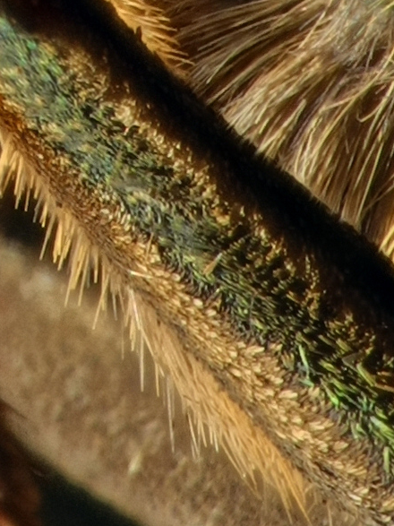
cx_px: -440
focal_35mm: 1243
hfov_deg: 1.2
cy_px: -675
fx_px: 18871
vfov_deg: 1.6
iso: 100
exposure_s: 1/200
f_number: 8
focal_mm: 42.6
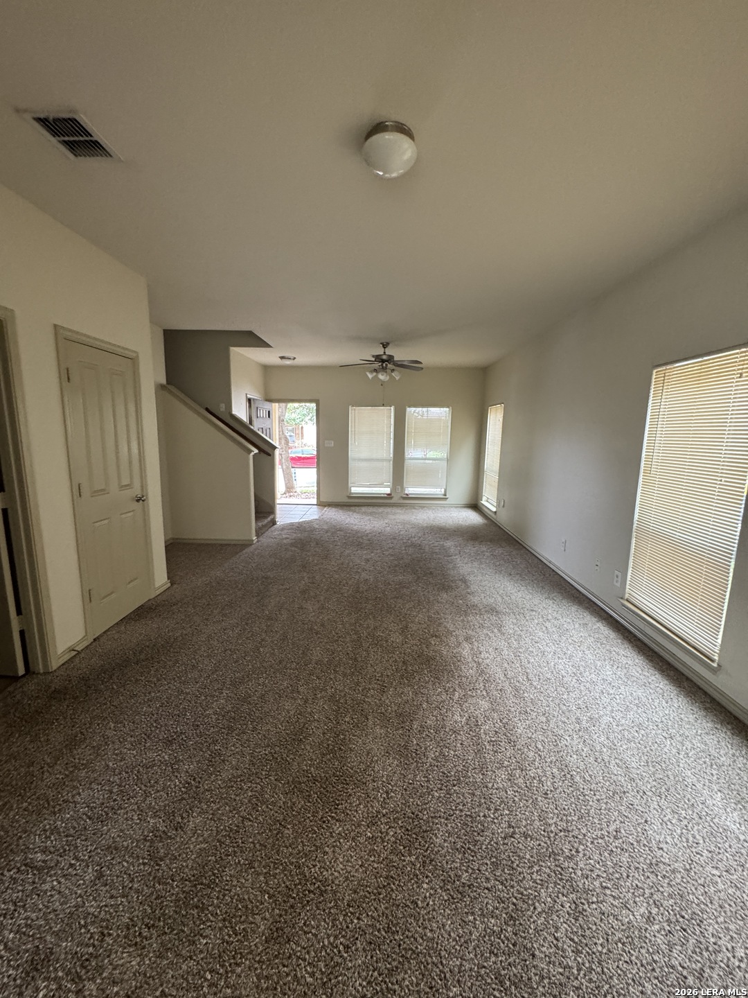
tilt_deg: -9.8
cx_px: 374
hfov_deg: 85.7
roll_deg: -1.4
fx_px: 403
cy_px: 499
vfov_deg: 102.1
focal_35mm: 14
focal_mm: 2.22
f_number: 2.2
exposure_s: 1/60
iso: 400
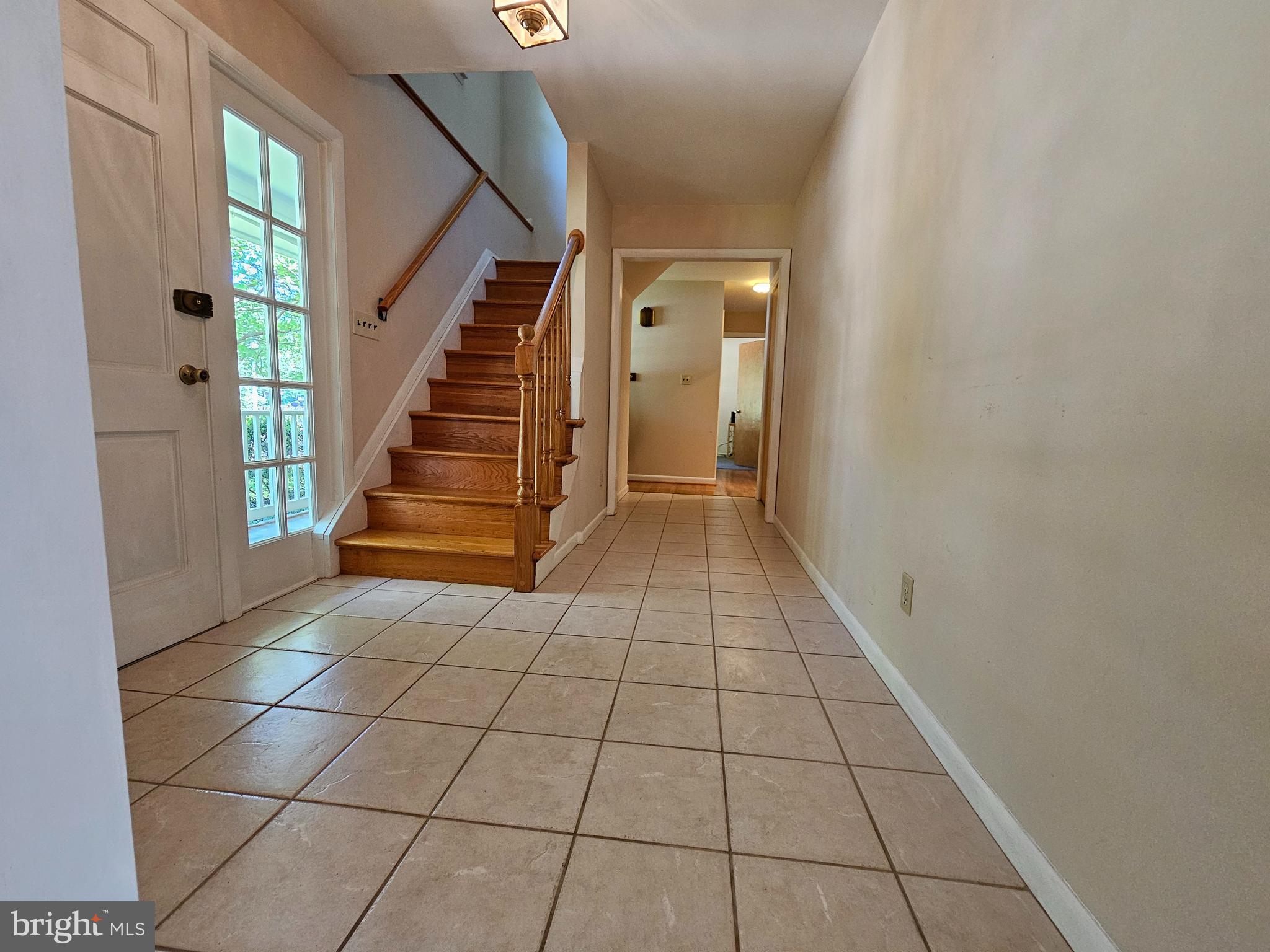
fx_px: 477
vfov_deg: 89.9
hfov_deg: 106.2
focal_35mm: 13
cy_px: 476
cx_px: 635
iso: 320
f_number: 2.2
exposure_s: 1/60
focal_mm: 2.2
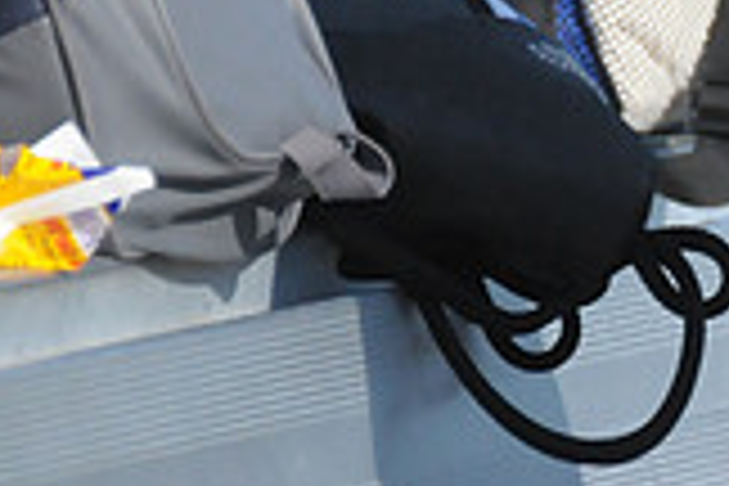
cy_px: -313
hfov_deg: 1.0
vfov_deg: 0.6
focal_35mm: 2142
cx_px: 1292
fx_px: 43372
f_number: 4
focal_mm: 400
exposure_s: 1/8000
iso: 1600
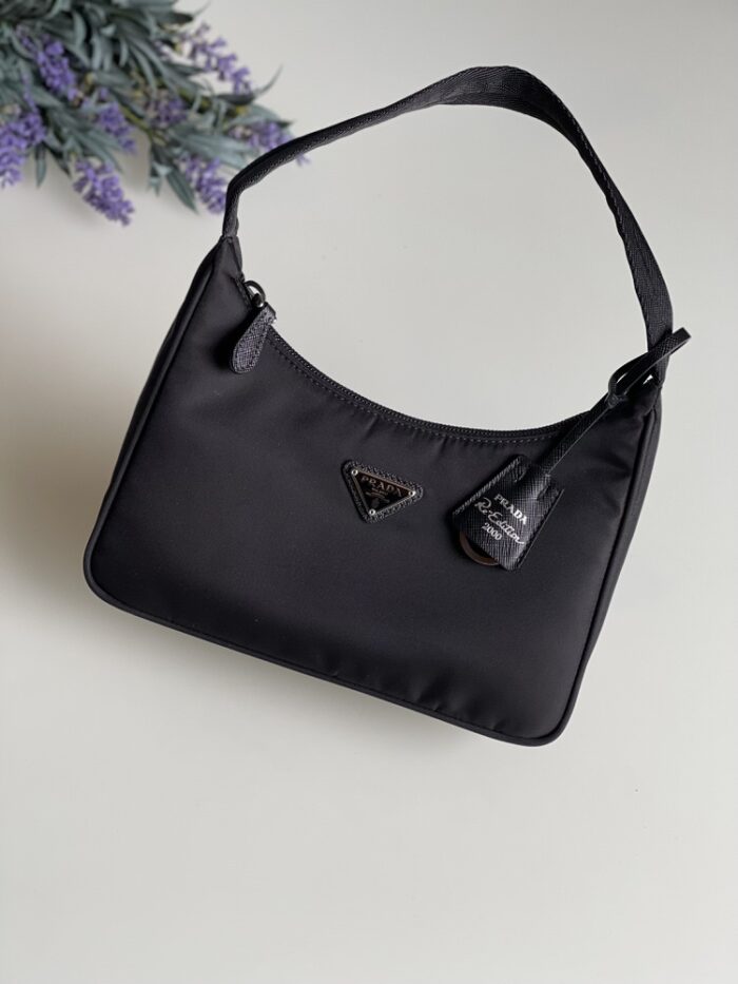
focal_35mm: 64
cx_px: 369
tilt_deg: -40.0
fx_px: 1819
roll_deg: -18.2
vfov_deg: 30.3
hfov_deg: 22.9
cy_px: 492
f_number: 2.2
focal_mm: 7.5
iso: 100
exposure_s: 1/121
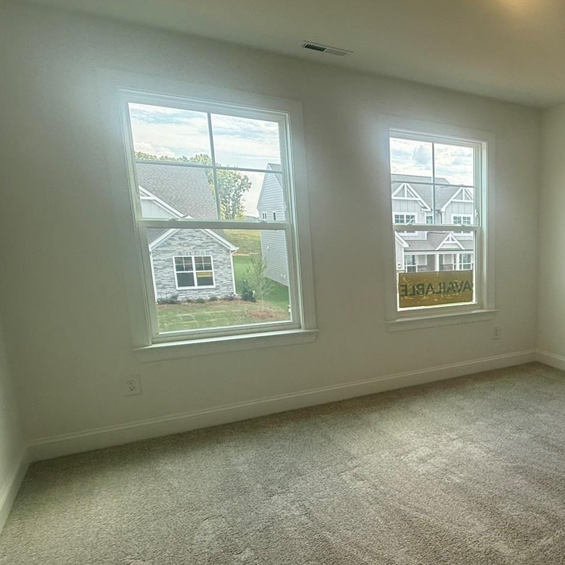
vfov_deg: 58.8
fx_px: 499
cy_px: 323
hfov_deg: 50.5
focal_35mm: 27
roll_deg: -0.2
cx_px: 534
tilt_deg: -10.1
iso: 64
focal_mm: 2.22
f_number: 2.2
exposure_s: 1/208
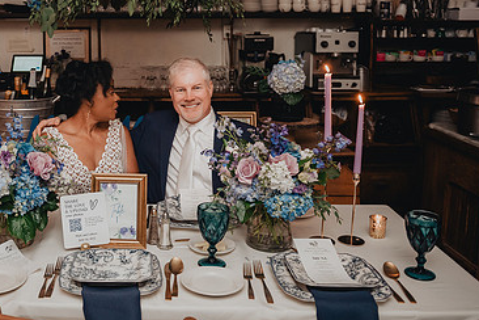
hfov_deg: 44.6
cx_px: 111
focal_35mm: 42
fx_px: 559
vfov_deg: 31.2
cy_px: 72
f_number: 2.8
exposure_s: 1/125
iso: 1600
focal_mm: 24
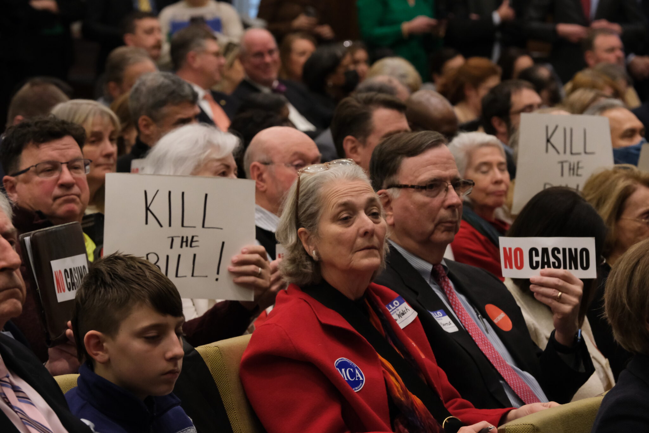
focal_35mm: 194
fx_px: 3497
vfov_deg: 7.1
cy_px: 216
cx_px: 324
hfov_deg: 10.6
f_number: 7.1
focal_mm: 129.2
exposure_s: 1/200
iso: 5000
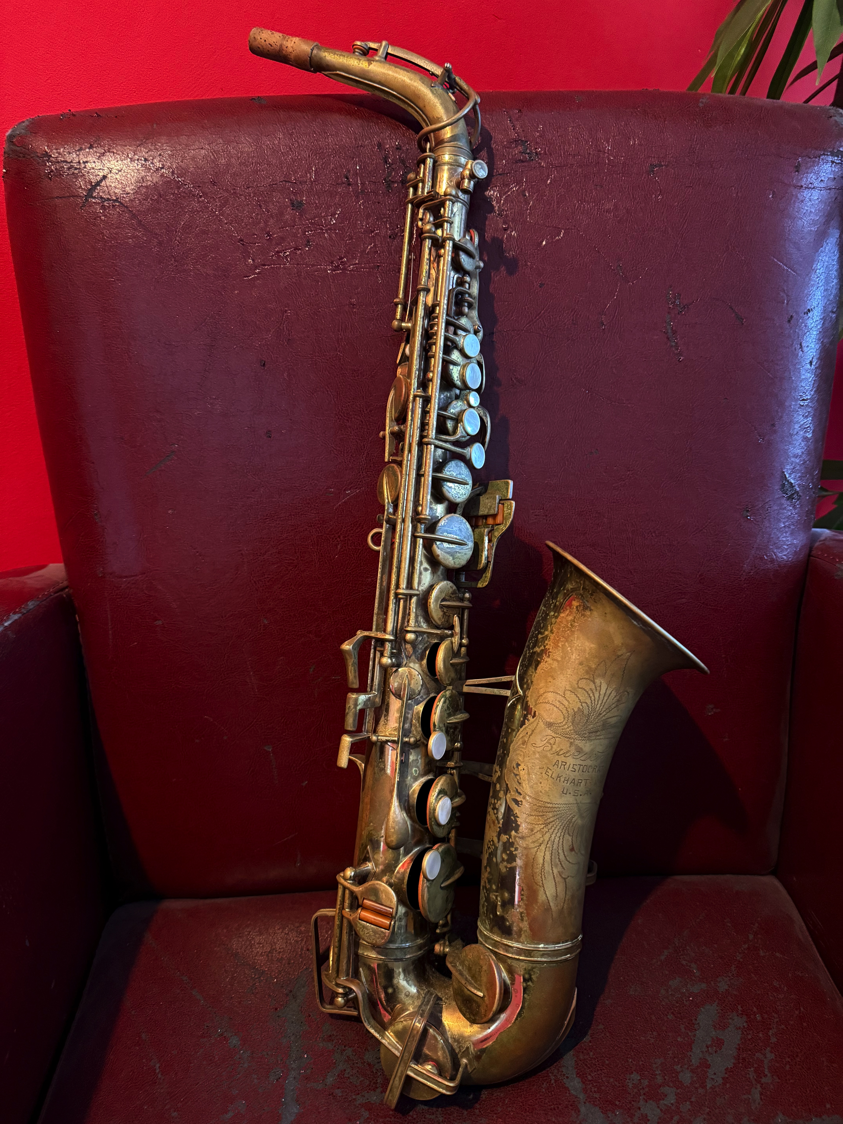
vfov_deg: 71.6
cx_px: 422
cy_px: 562
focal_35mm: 24
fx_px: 779
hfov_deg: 56.8
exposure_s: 1/25
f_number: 1.78
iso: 1000
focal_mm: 6.76
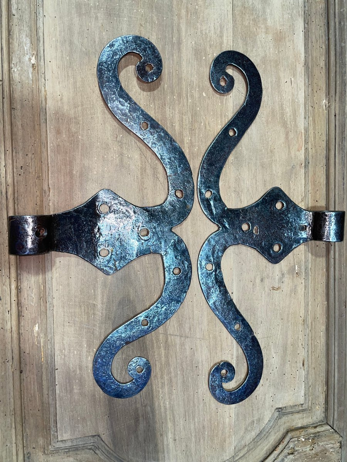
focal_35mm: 26
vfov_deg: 67.3
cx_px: 174
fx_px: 348
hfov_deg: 53.1
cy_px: 231
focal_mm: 4.2
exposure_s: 1/156
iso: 32
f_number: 1.6
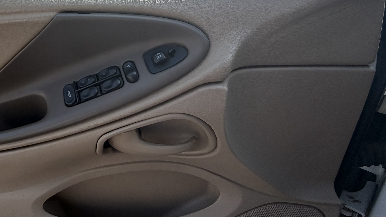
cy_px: 62
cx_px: 64
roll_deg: +4.6
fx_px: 276
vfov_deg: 42.0
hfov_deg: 62.5
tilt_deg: -17.5
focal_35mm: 27
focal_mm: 2.22
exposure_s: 1/658
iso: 40
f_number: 2.2
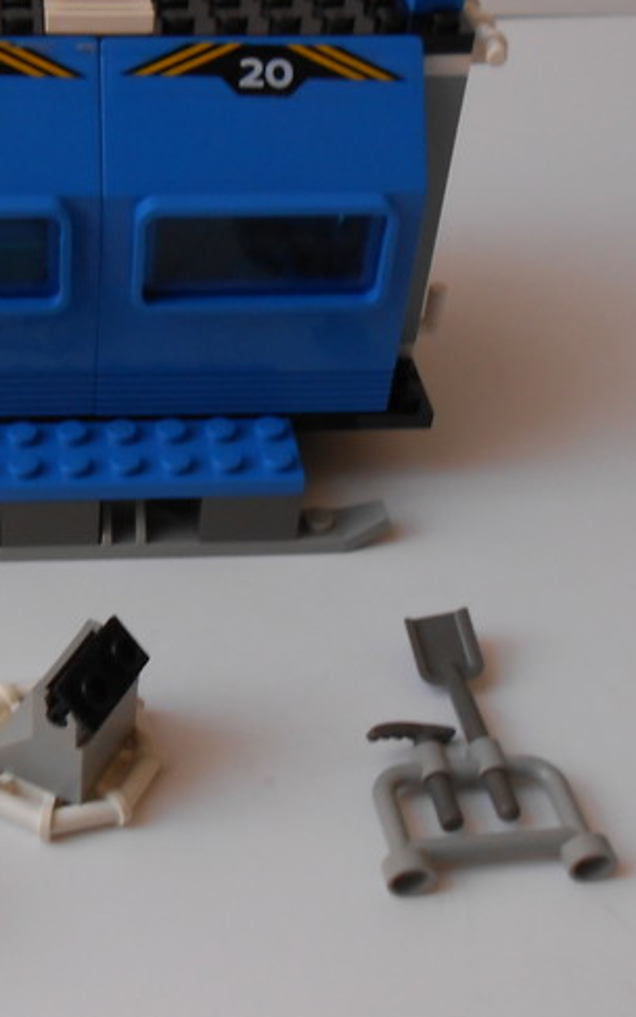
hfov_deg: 24.5
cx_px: 40
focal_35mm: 51
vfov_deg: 39.6
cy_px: 516
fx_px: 1414
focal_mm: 4.6
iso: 160
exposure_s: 1/30
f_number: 3.5
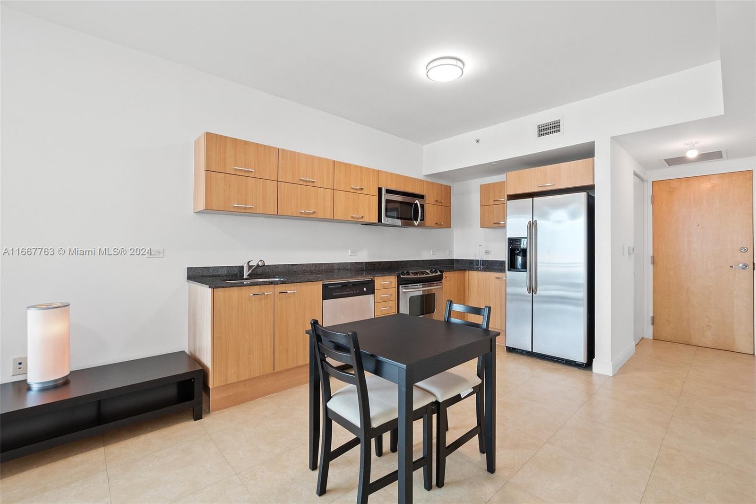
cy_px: 252
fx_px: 315
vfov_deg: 77.3
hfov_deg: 100.4
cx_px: 378
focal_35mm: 15
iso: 450
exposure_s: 1/15
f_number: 8
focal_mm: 10
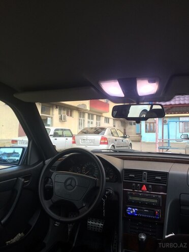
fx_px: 211
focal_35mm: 29
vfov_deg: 61.7
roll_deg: -0.8
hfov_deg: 48.2
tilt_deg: +0.9
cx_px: 94
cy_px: 126
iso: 64
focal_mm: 4.15
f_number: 2.2
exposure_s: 1/100
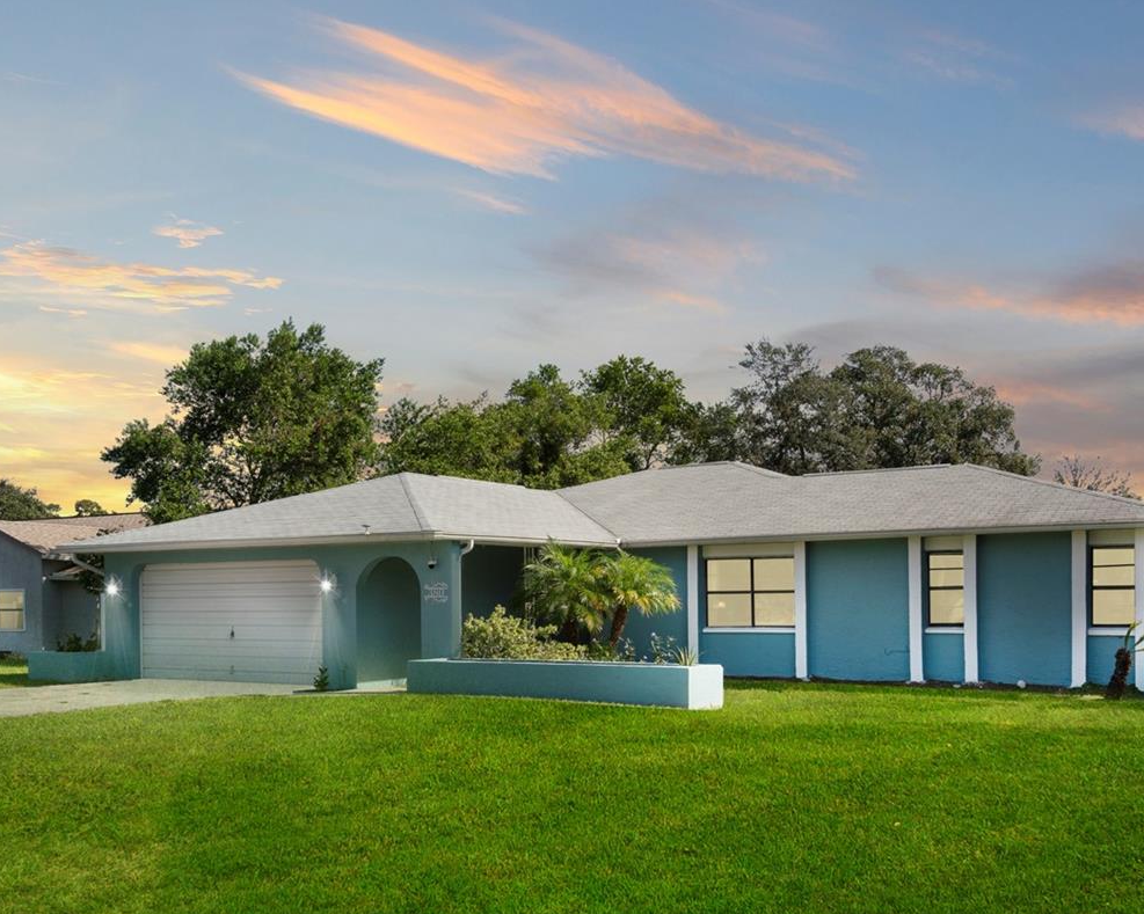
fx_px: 1185
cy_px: 597
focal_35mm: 35
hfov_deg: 51.5
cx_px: 606
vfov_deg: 41.7
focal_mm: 23
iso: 100
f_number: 10
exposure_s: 1/200
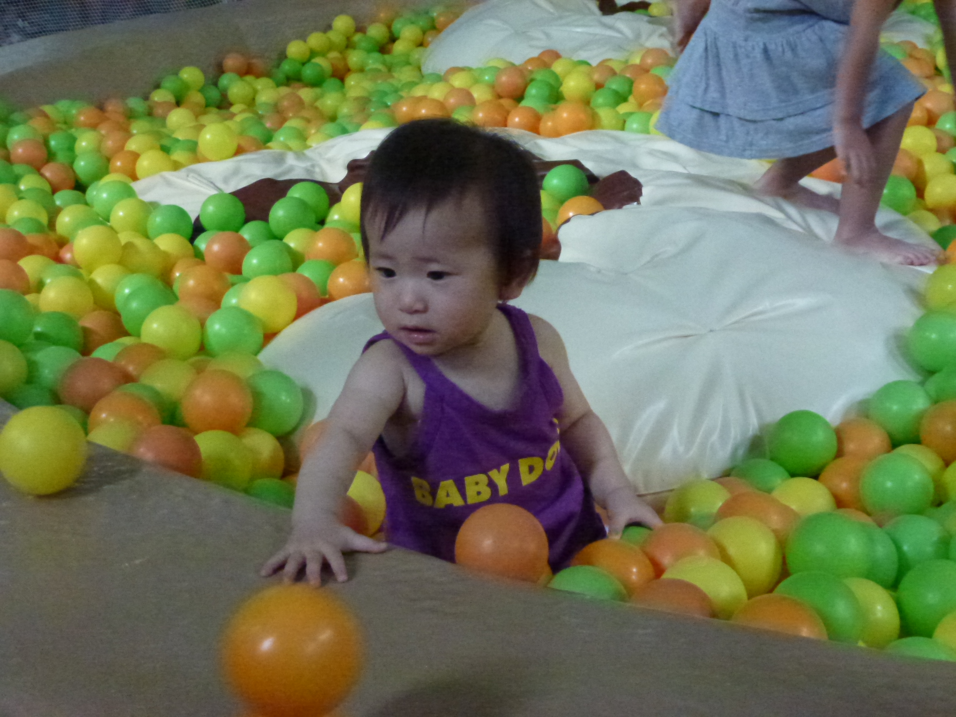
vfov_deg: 28.0
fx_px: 1436
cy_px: 358
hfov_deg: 36.8
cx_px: 478
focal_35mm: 52
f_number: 4.3
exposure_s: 1/160
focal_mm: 9.4
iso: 1600
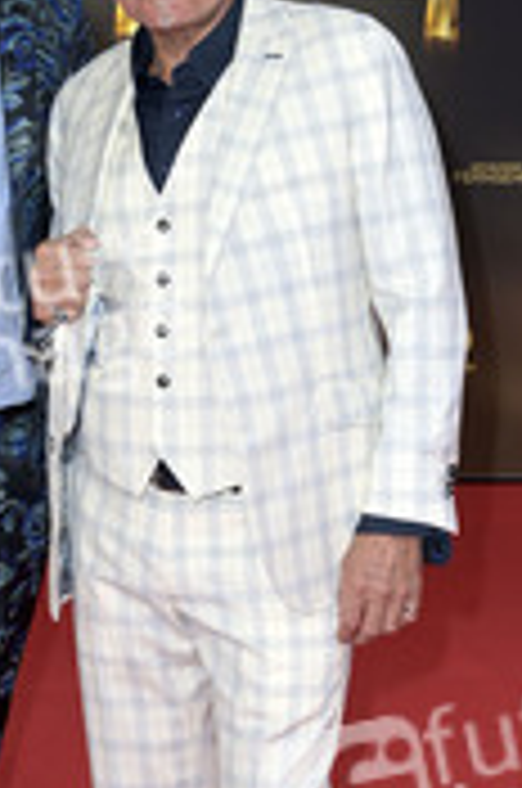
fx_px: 2598
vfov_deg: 17.2
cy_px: 558
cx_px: 90
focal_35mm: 119
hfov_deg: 11.4
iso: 800
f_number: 6.3
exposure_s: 1/250
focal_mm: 52
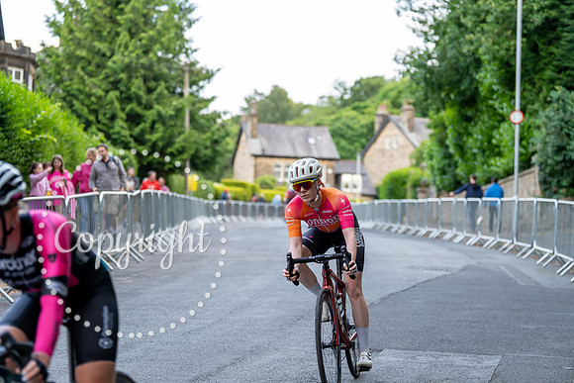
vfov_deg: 16.5
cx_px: 287
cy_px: 192
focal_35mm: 83
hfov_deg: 24.5
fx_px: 1324
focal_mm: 83
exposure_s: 1/500
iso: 640
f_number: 2.8
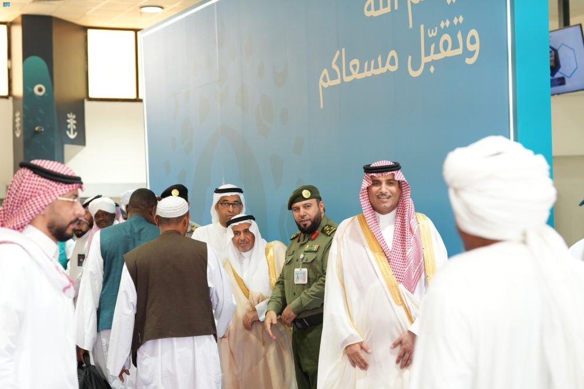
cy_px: 194
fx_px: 1135
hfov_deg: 28.9
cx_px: 292
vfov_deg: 19.4
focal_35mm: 70
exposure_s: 1/160
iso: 1250
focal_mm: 70
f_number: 4
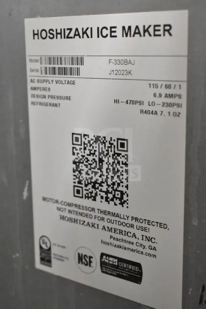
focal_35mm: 57
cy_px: 154
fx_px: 489
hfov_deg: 23.8
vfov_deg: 35.1
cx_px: 103
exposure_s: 1/60
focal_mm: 38
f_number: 4.8
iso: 10000
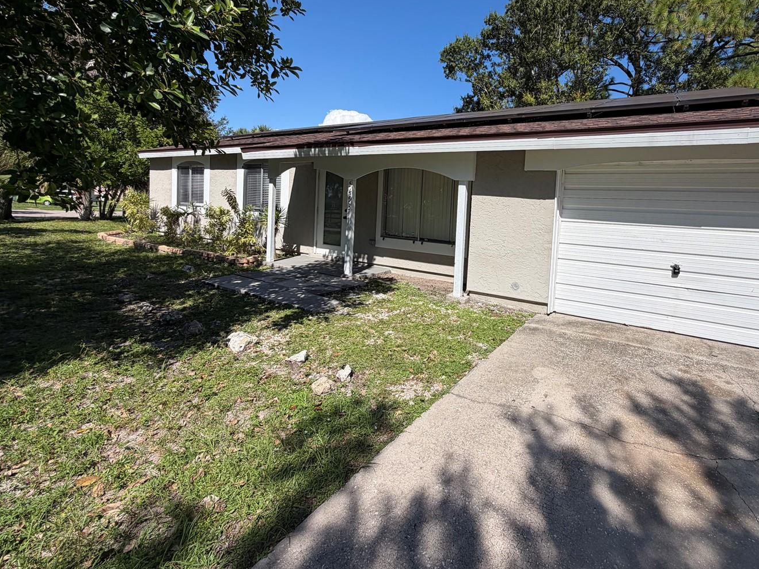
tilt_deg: -3.1
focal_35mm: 17
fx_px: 373
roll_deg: -3.5
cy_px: 233
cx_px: 451
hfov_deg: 90.0
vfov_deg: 74.0
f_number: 2.2
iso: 20
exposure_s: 1/901
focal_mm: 2.22
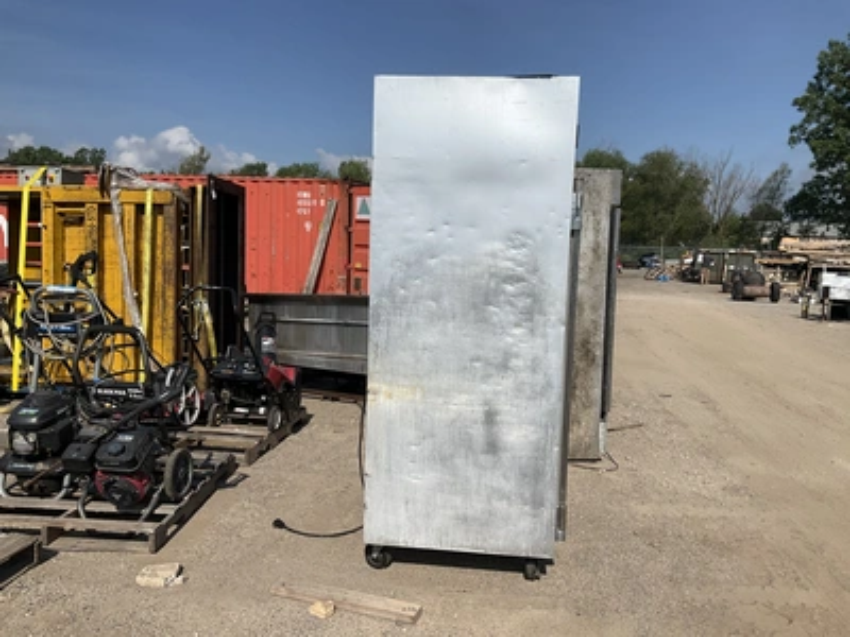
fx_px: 712
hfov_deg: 61.7
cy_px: 318
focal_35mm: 29
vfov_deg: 48.2
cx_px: 425
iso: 25
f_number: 1.8
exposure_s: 1/4065
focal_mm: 3
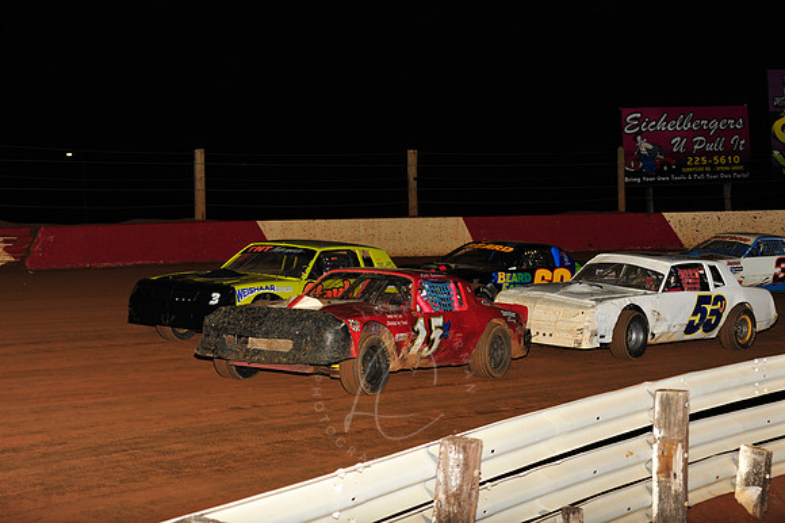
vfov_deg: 17.0
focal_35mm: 80
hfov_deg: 25.4
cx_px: 392
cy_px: 262
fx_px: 1743
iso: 800
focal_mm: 80
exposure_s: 1/320
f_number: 6.3
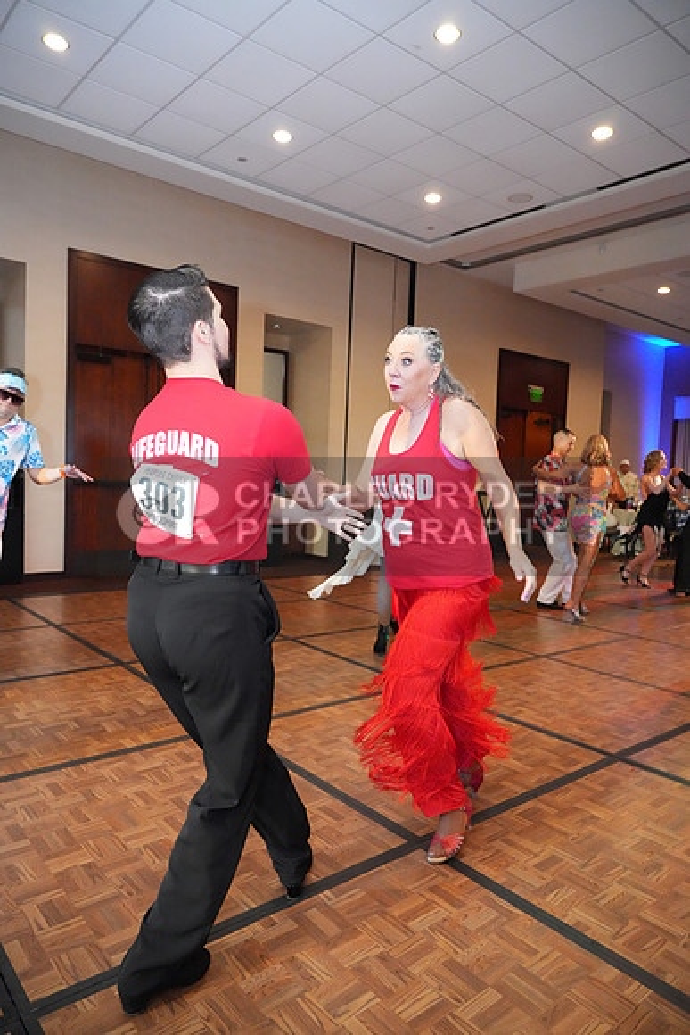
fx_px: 690
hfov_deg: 53.2
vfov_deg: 73.7
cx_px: 345
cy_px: 518
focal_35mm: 24
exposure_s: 1/400
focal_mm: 24
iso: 12800
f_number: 4
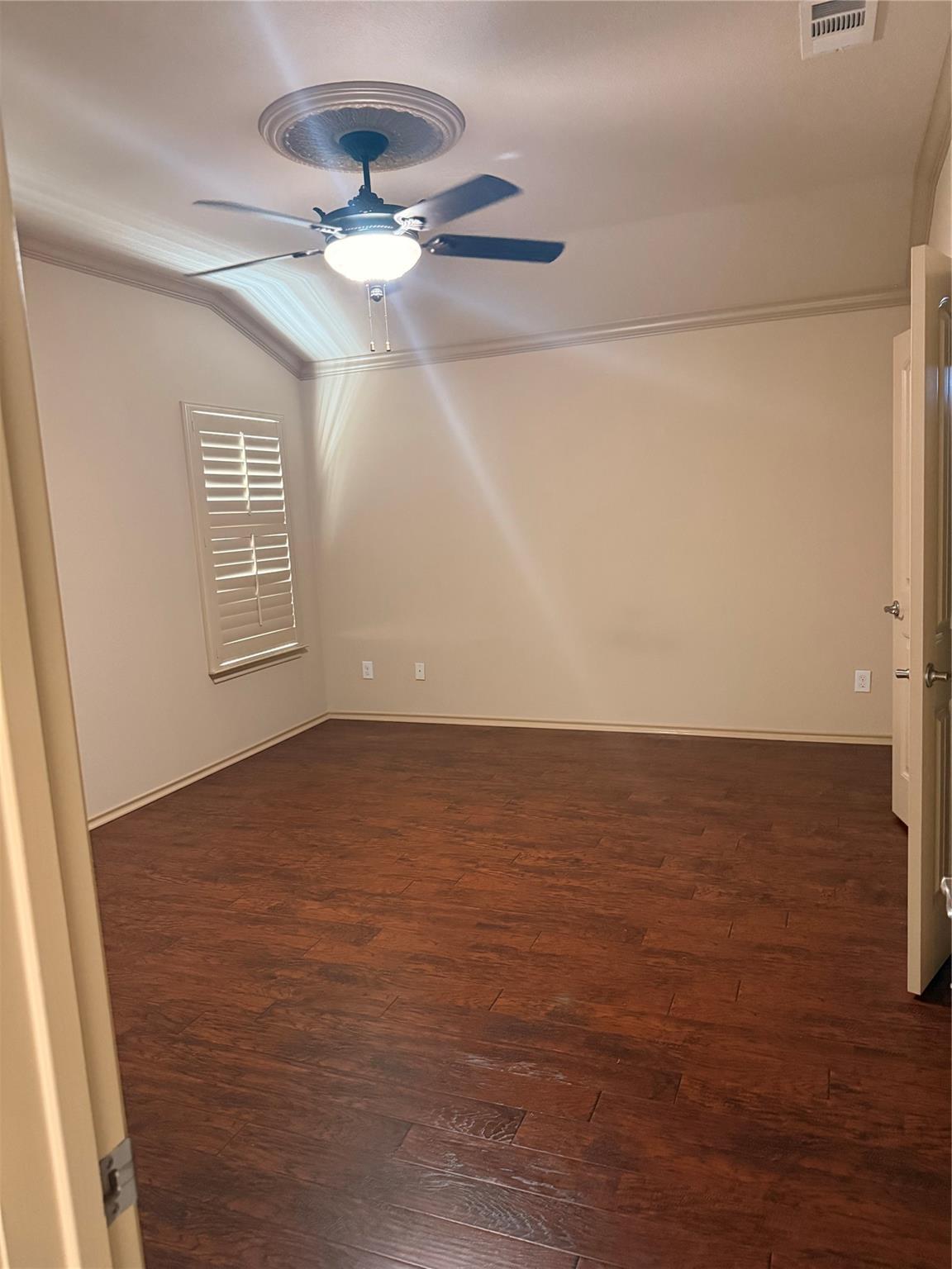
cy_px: 634
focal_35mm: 24
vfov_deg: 71.6
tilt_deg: -7.7
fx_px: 880
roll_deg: +3.1
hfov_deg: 56.8
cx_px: 476
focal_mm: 6.76
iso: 800
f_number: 1.78
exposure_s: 1/40
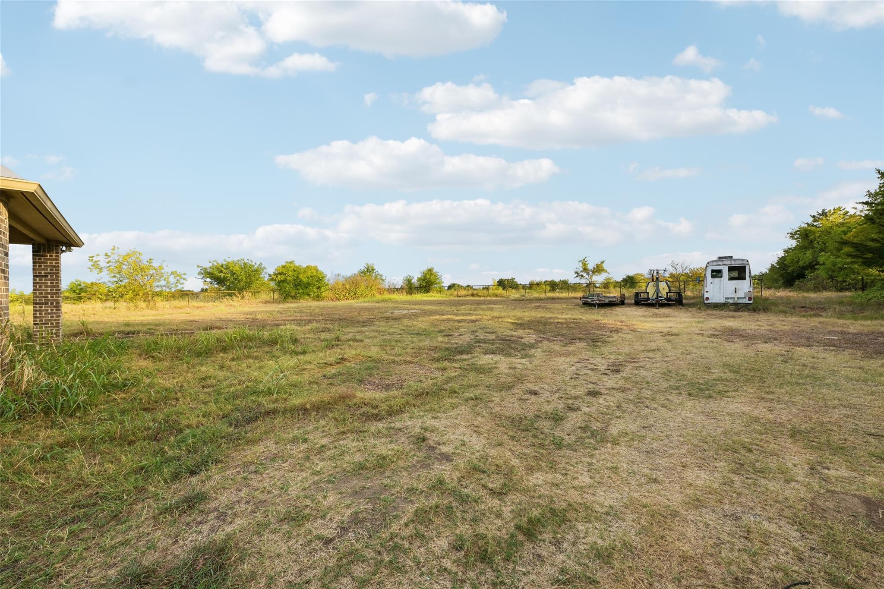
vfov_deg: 81.2
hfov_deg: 104.3
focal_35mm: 14
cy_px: 294
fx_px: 344
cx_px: 442
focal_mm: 14
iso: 400
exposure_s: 1/320
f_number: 8
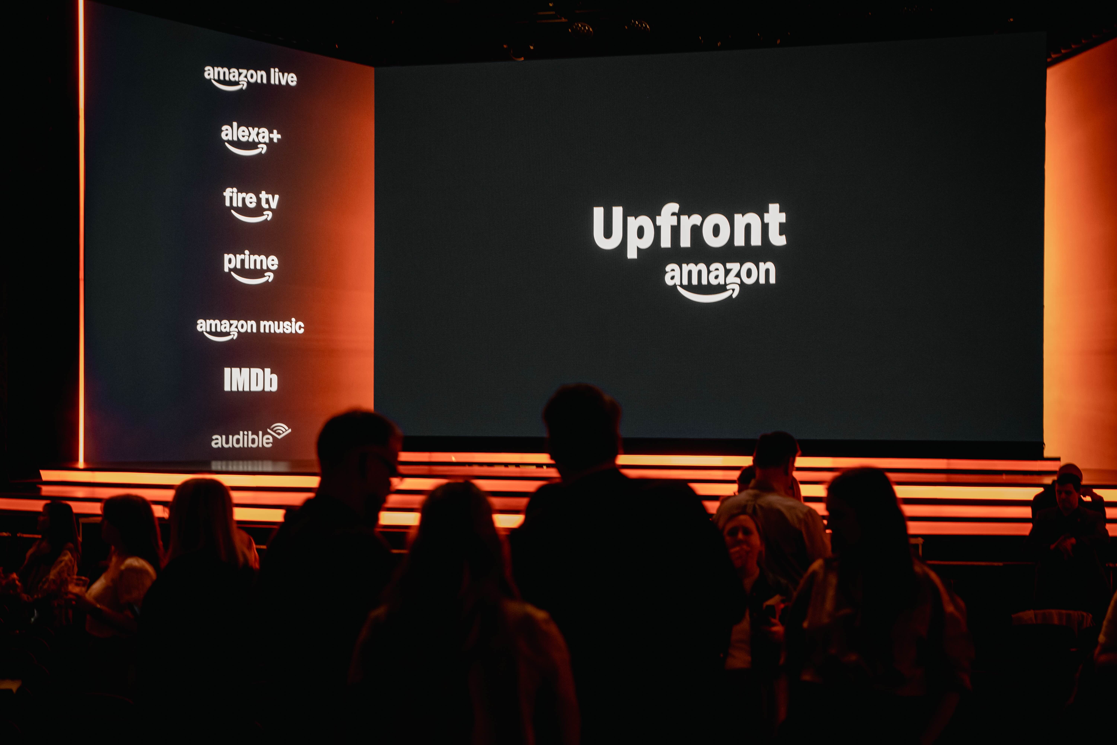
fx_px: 2327
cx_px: 558
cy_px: 372
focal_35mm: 75
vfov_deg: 18.2
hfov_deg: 27.0
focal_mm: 75
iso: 3200
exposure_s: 1/60
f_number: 4
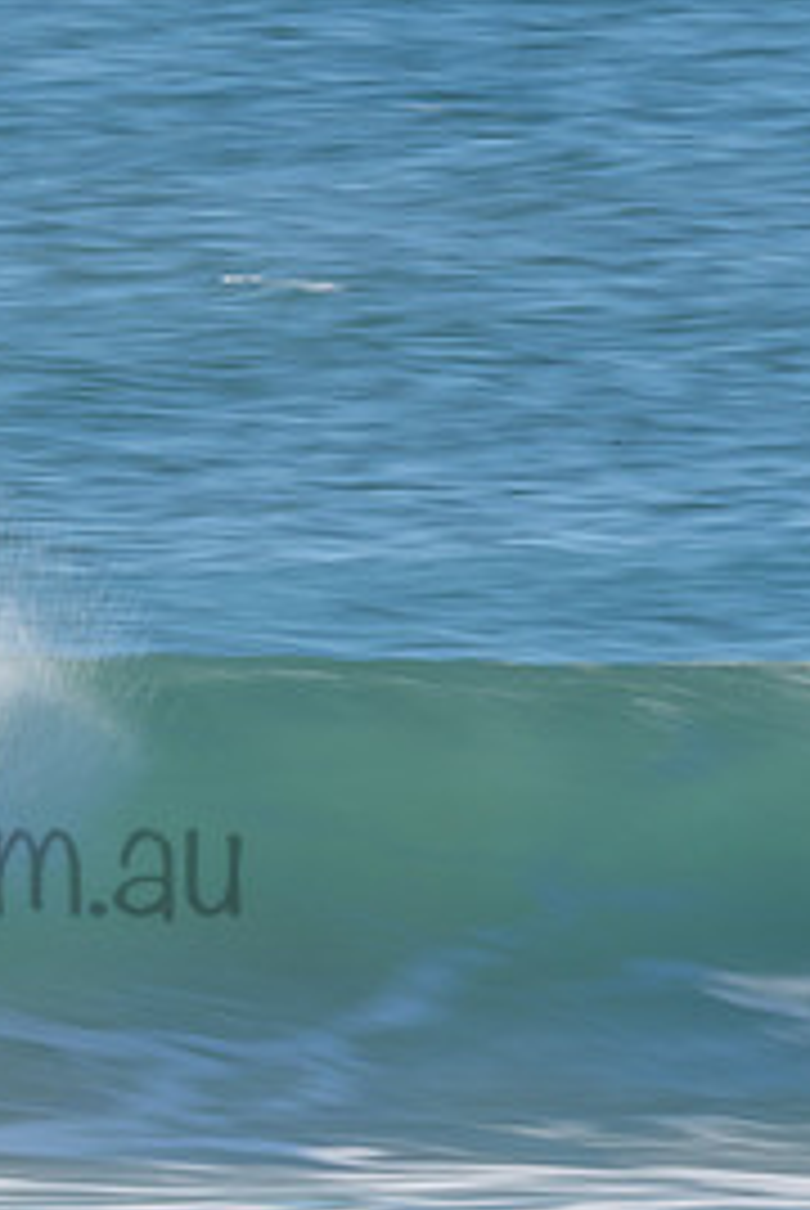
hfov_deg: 1.0
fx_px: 44399
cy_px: 812
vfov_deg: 1.6
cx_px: -234
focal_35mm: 1319
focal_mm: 500
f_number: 29
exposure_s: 1/30
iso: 64
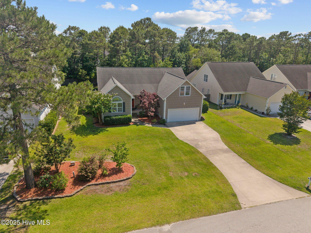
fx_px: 216
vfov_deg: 56.8
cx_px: 156
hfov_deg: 71.6
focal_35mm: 24
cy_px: 116
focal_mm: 8.67
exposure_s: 1/4000
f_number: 1.8
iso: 230
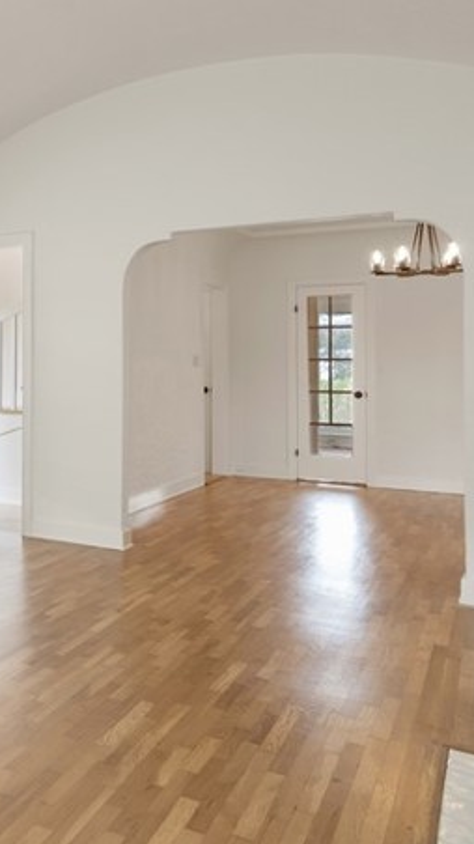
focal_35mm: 38
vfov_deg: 52.5
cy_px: 352
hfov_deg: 25.9
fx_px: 850
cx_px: -166
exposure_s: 1/20
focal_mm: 16
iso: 1000
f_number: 9
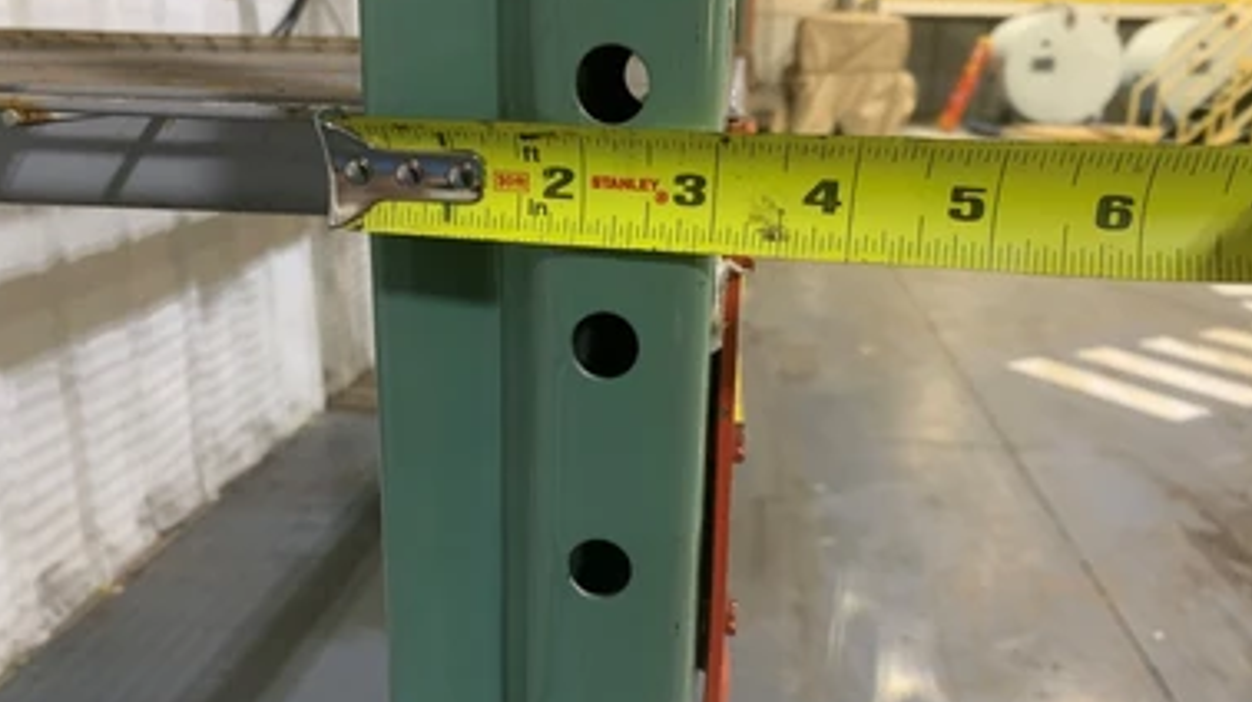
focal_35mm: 30
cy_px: 368
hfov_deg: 64.3
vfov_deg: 38.9
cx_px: 603
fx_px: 995
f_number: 1.8
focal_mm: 4.25
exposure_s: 1/56
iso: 400
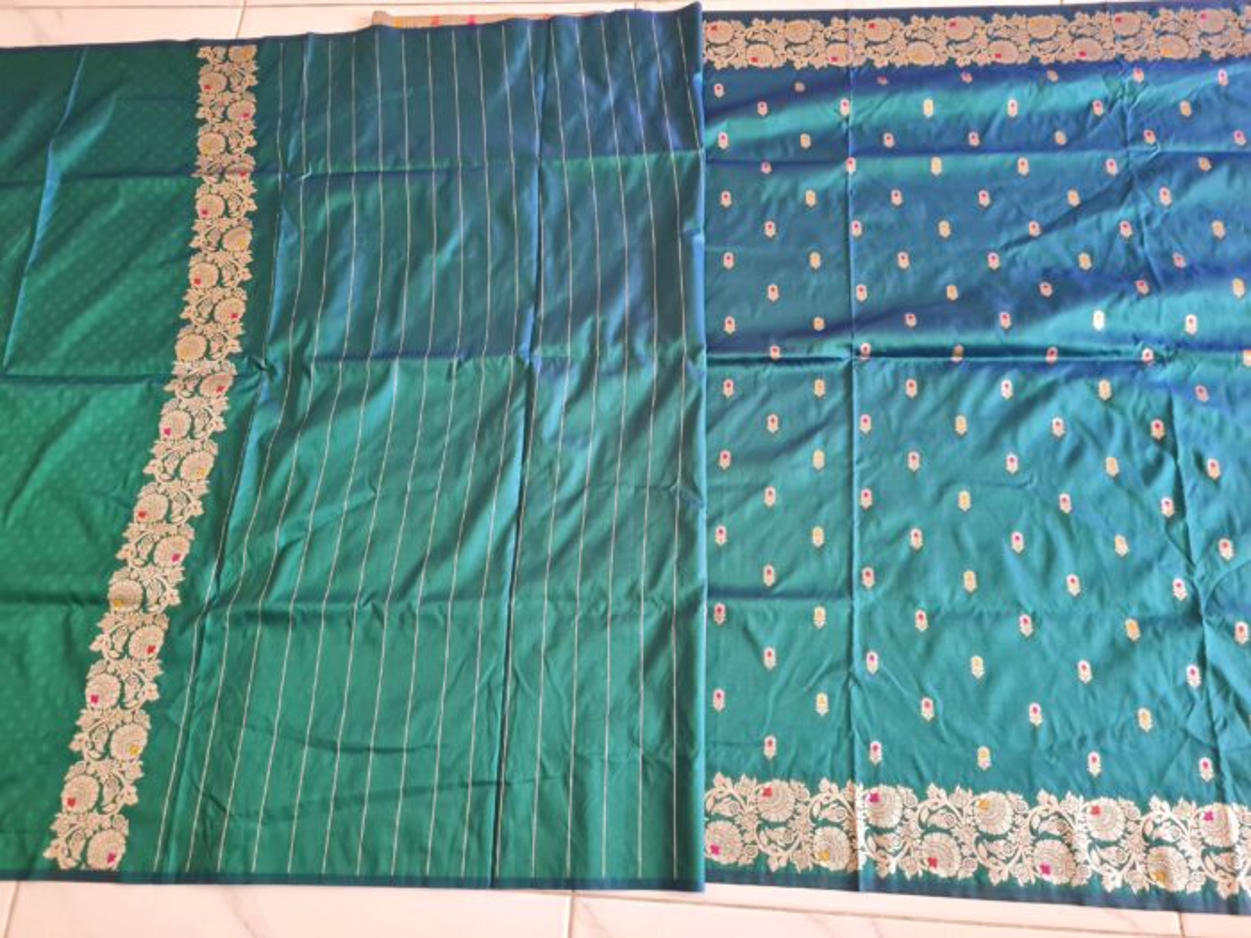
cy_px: 469
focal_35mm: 26
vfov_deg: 53.1
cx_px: 626
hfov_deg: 67.3
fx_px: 940
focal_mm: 5.4
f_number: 1.8
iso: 250
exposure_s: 1/40
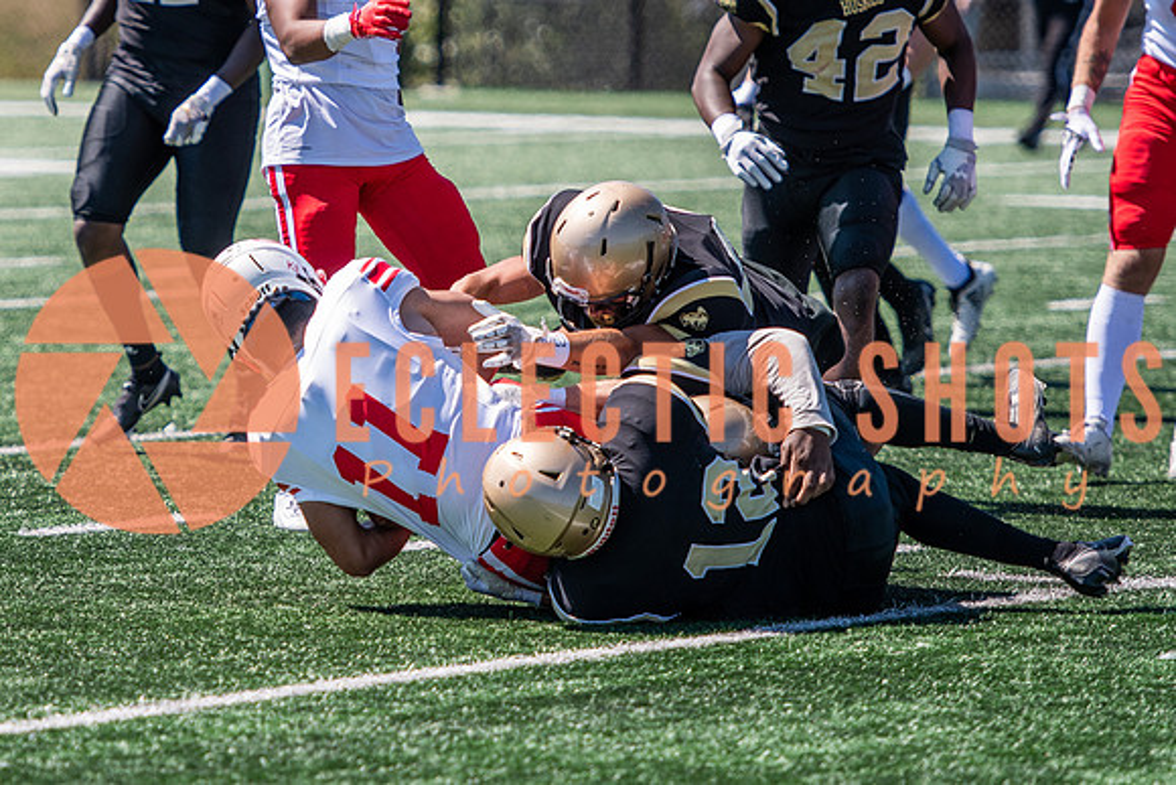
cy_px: 244
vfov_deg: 4.0
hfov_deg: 5.9
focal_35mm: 347
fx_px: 11345
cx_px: 349
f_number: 2.8
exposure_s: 1/2500
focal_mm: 165
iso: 160
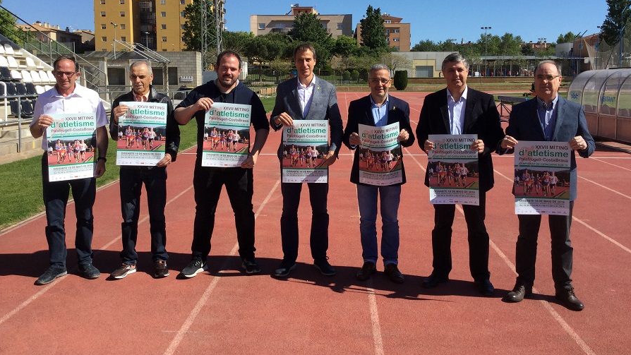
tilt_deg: -4.6
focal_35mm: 34
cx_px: 316
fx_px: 569
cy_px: 120
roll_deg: -1.5
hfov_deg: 58.0
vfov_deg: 34.4
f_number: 2.4
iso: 25
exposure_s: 1/1181
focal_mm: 3.3
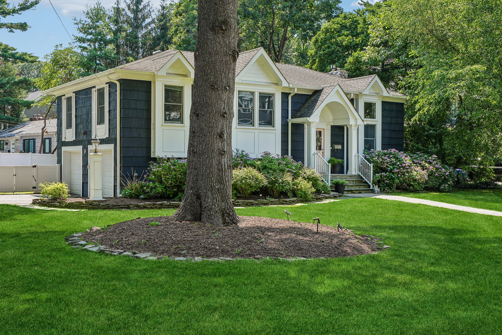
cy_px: 168
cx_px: 251
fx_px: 586
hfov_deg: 46.4
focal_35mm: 42
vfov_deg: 31.9
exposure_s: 1/100
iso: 200
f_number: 8
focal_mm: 28
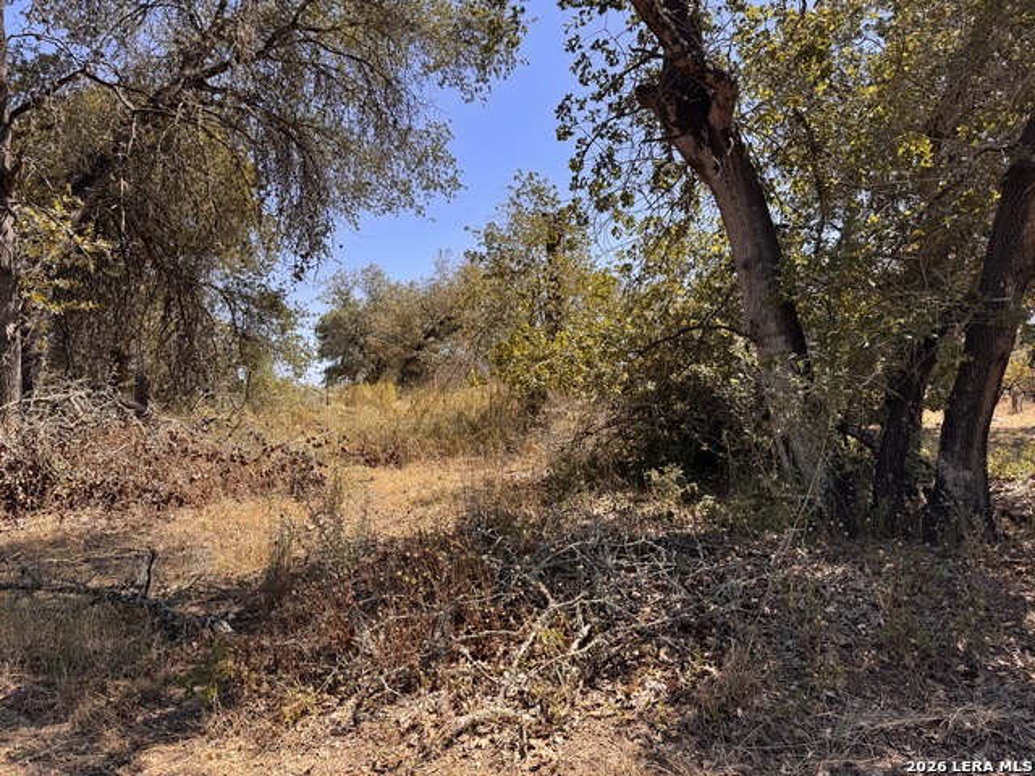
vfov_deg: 56.8
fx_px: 718
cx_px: 518
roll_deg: -1.3
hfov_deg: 71.6
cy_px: 388
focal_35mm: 24
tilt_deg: +4.6
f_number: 1.78
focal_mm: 6.76
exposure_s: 1/1524
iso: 80
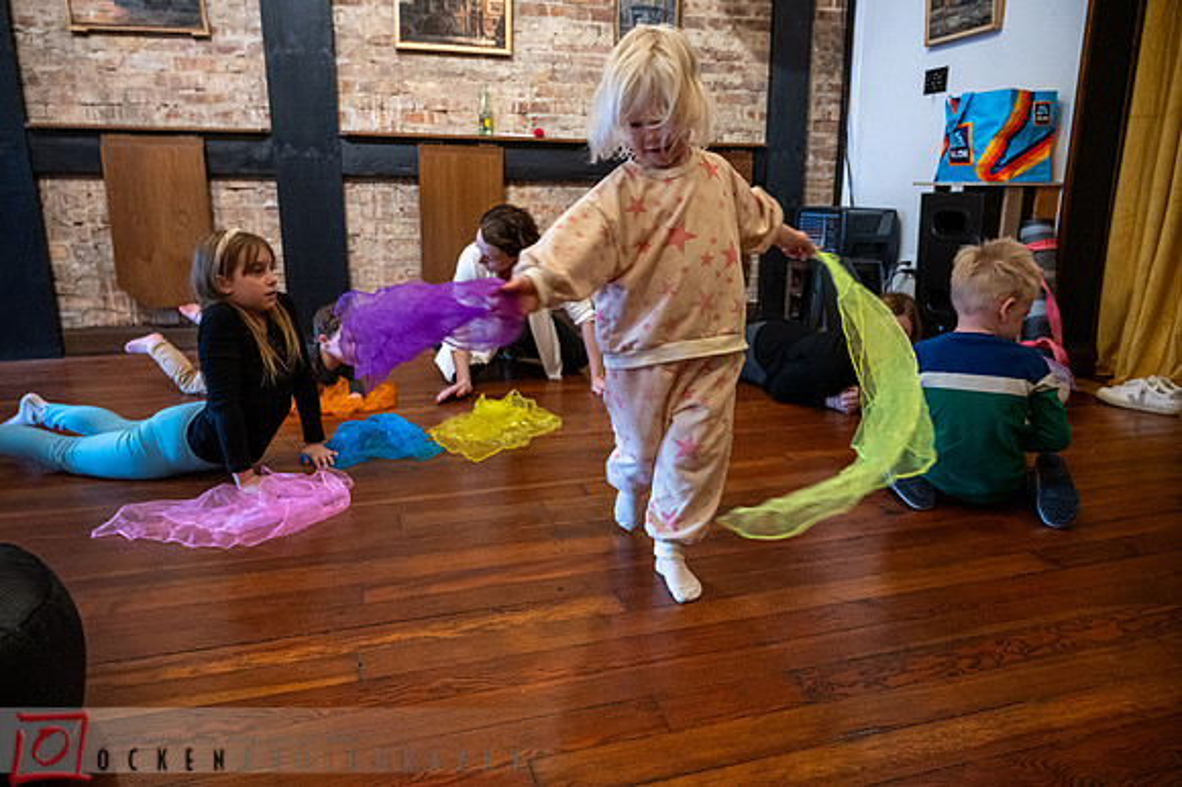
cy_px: 394
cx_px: 591
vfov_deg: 53.1
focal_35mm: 24
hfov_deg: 73.8
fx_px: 788
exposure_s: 1/160
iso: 3200
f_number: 4
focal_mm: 24
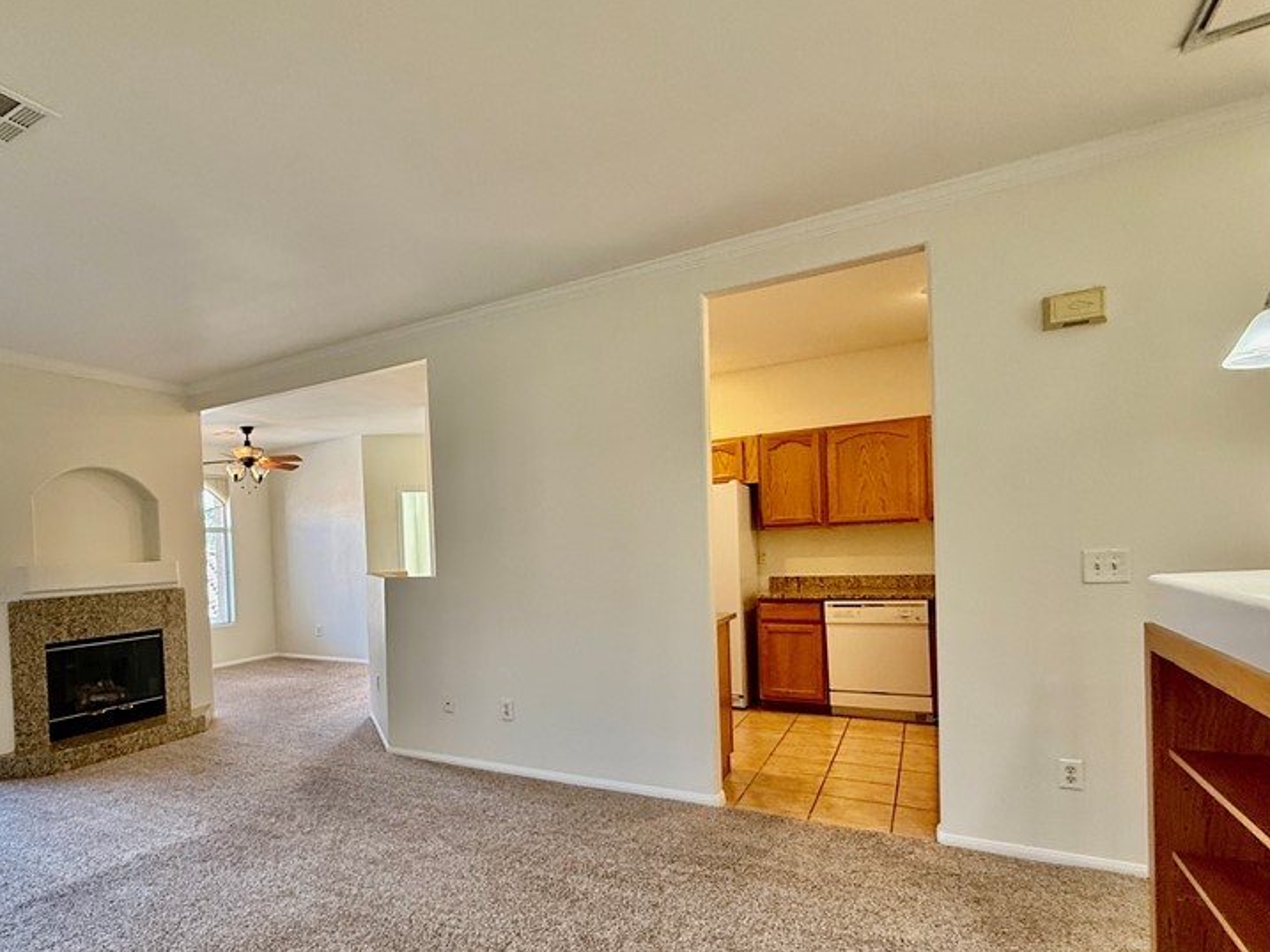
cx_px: 411
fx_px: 734
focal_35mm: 20
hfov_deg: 78.7
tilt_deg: -0.8
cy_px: 568
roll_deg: +2.2
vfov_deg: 65.4
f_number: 2.2
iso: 250
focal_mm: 2.22
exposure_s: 1/120
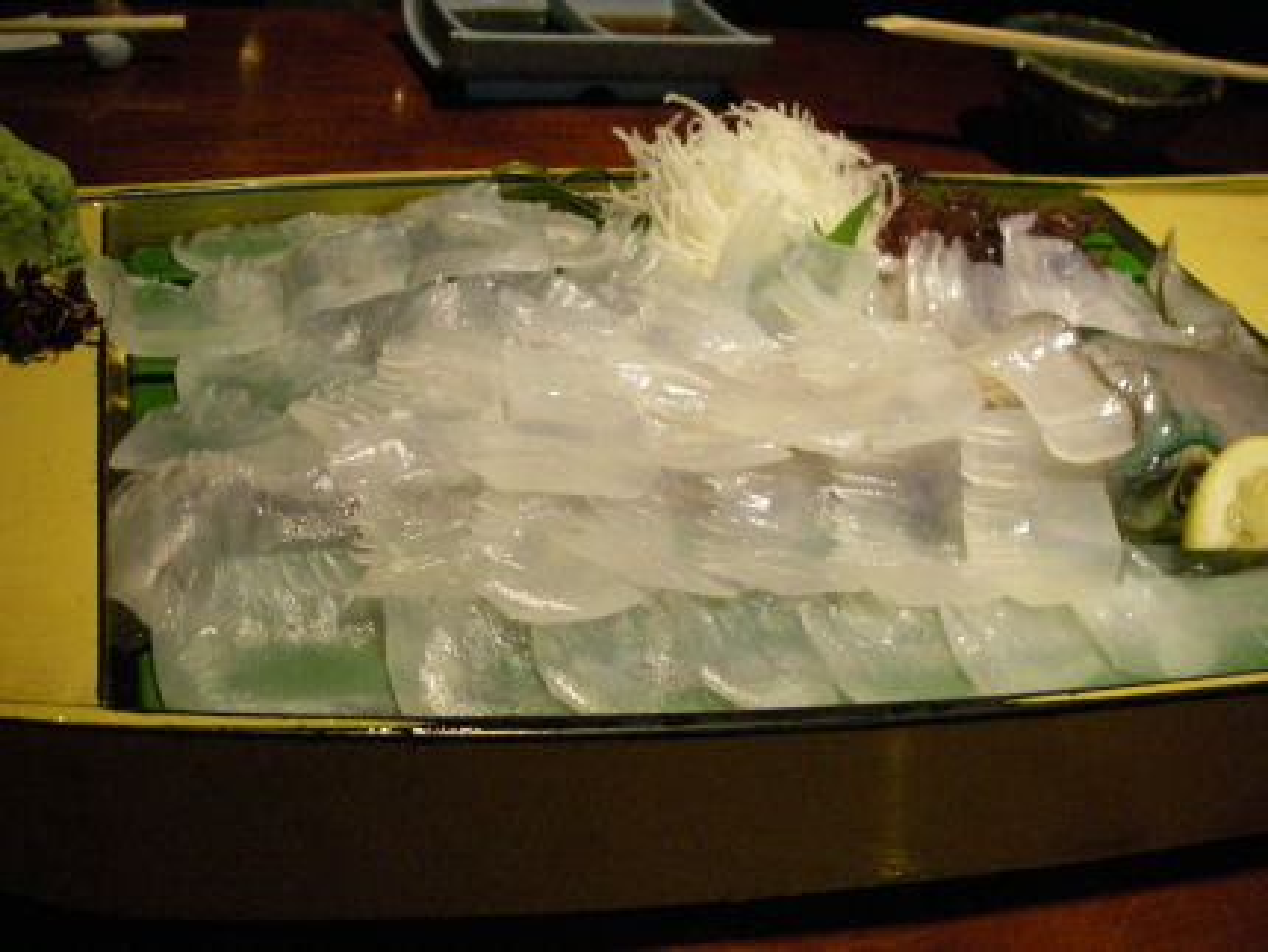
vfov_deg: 37.8
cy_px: 476
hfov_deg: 49.0
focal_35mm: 38
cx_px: 634
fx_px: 1393
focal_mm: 6.3
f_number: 3.3
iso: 400
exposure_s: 1/30
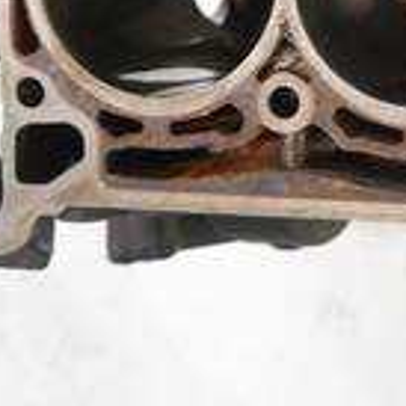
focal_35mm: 87
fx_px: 1154
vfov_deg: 19.1
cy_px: -53
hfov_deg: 18.2
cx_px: 569
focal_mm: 14
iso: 1000
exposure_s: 1/60
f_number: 3.5
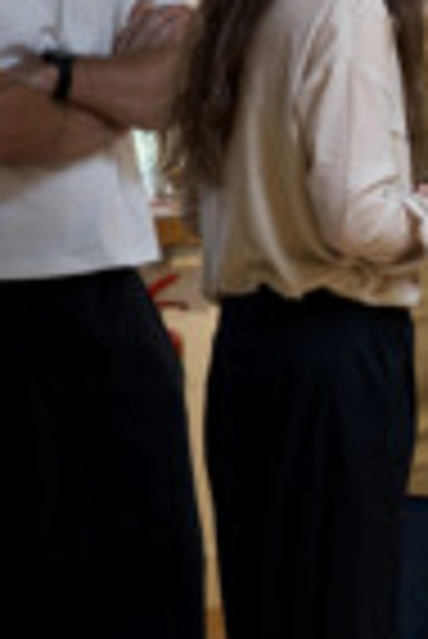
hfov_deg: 6.5
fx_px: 3736
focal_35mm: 210
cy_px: 270
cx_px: 547
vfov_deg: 9.8
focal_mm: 50
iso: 250
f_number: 2.8
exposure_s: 1/200
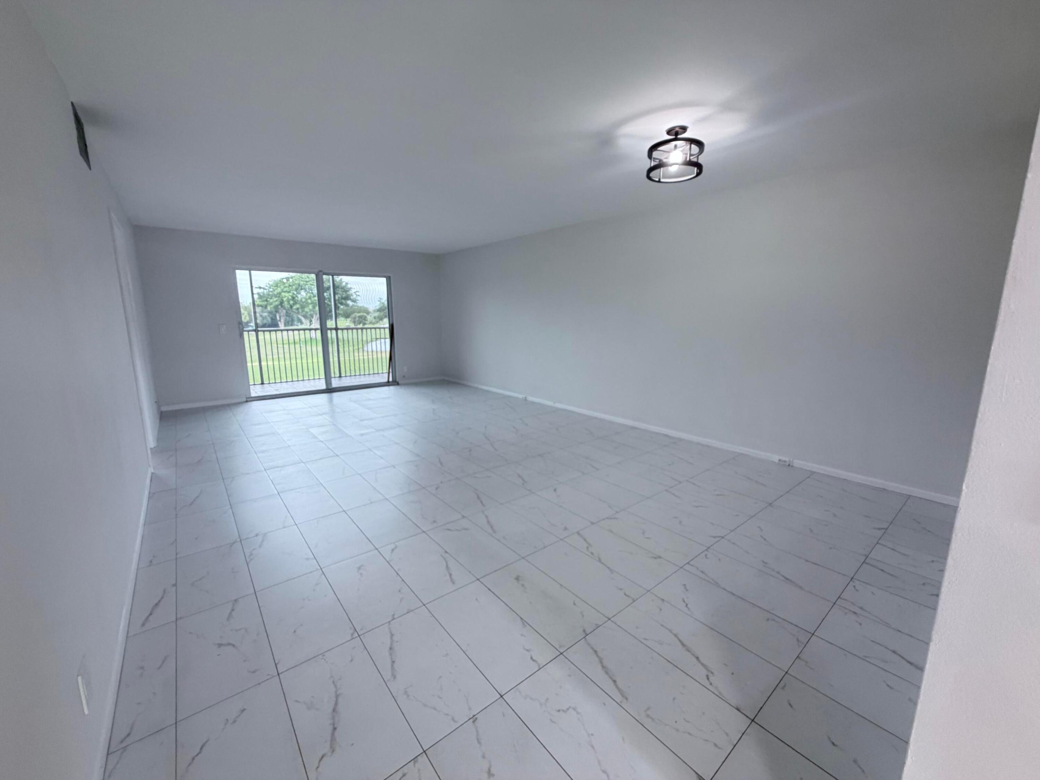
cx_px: 520
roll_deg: +0.5
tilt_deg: -10.1
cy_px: 390
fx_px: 421
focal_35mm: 14
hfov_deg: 102.1
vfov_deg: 85.7
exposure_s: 1/120
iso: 200
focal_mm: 2.22
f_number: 2.2
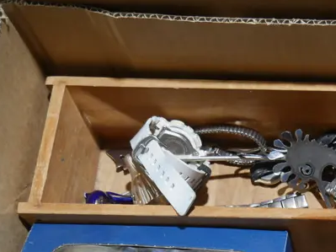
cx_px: 409
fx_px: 747
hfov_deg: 23.1
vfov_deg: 18.4
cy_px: 276
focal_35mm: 77
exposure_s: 1/60
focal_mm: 15
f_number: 3.6
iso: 320
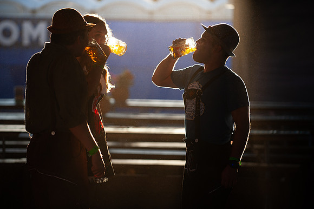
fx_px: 1525
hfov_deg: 11.8
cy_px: 104
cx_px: 157
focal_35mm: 175
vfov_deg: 7.8
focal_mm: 175
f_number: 2.8
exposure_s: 1/400
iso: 200
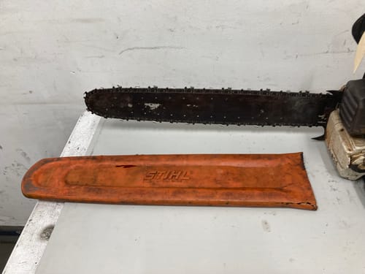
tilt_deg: -42.7
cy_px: 137
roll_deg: +3.8
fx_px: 295
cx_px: 182
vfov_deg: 49.7
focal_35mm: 28
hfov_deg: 63.4
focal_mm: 3.99
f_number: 1.8
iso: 64
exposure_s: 1/50
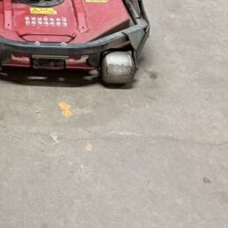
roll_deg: +0.6
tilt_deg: -19.4
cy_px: -115
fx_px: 633
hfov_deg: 19.0
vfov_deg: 18.1
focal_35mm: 85
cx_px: -65
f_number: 1.78
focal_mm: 6.76
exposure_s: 1/60
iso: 500
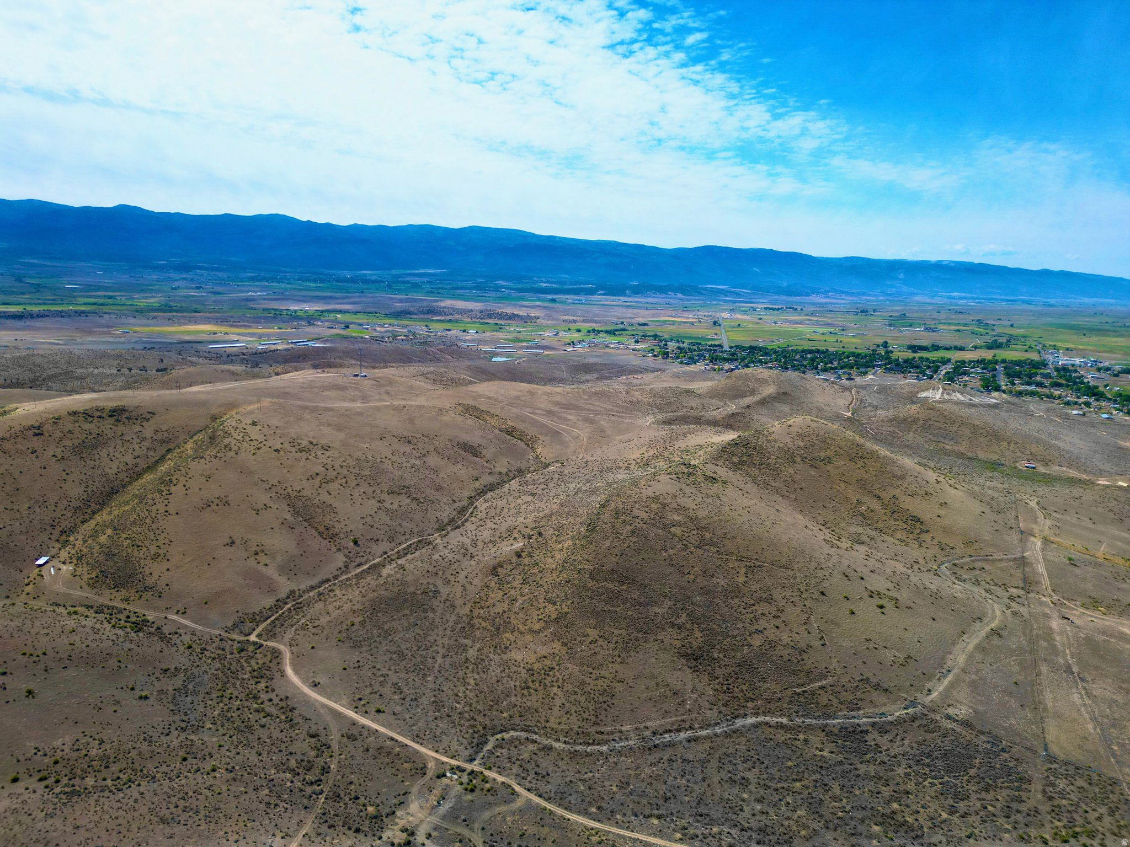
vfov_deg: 56.8
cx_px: 565
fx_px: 783
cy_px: 424
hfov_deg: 71.6
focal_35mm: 24
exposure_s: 1/4000
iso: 110
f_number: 1.7
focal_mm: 6.72
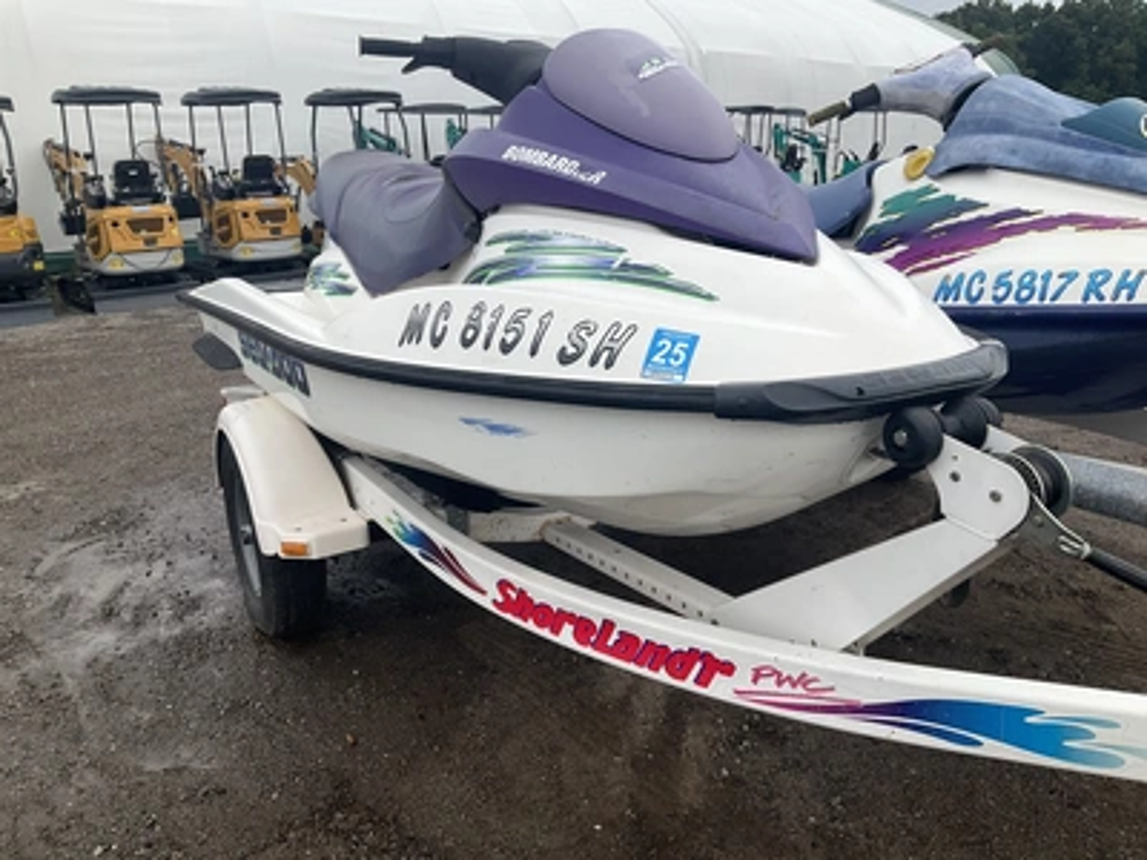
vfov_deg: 48.2
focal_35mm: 29
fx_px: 961
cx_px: 574
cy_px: 430
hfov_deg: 61.7
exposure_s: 1/642
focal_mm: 3
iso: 25
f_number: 1.8
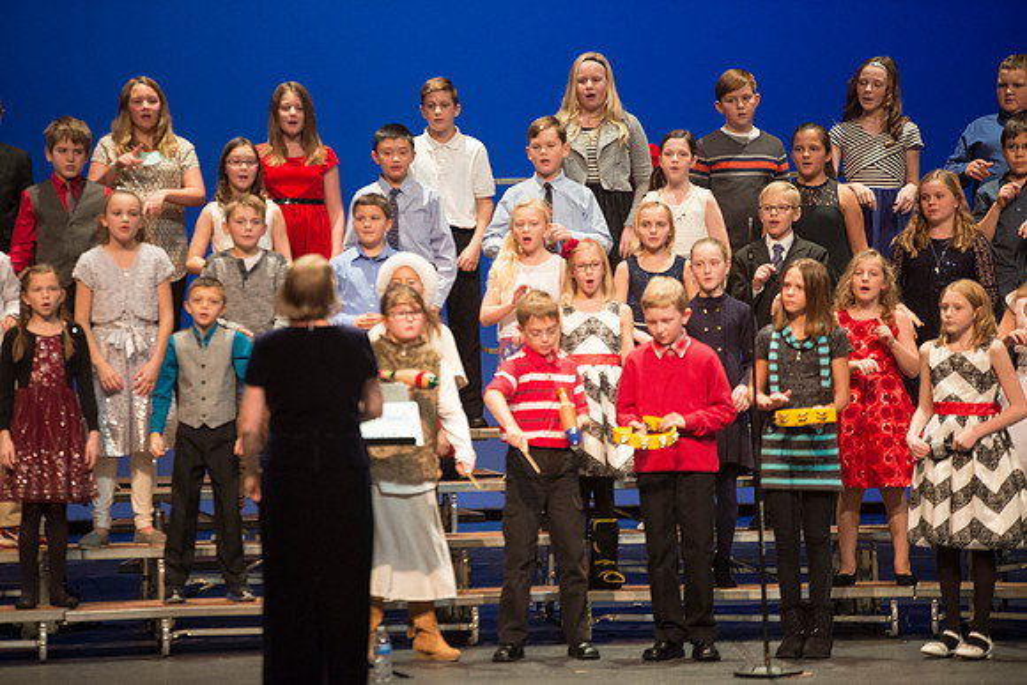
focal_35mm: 200
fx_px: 5707
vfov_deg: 6.9
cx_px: 514
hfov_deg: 10.3
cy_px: 342
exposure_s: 1/200
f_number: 2.8
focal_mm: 200
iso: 2500
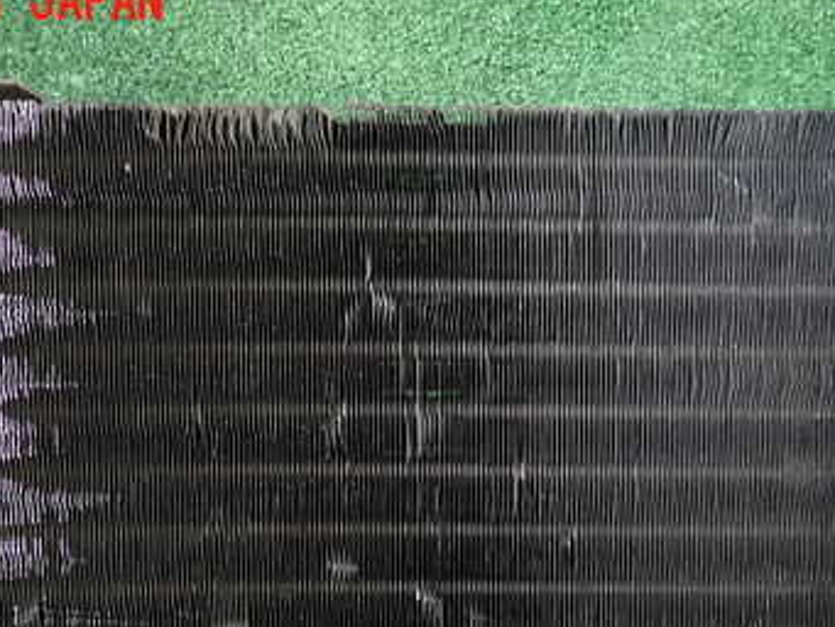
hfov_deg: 42.9
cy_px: 524
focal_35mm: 44
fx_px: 1062
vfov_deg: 31.8
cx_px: 453
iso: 250
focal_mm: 4.5
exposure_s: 1/30
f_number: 2
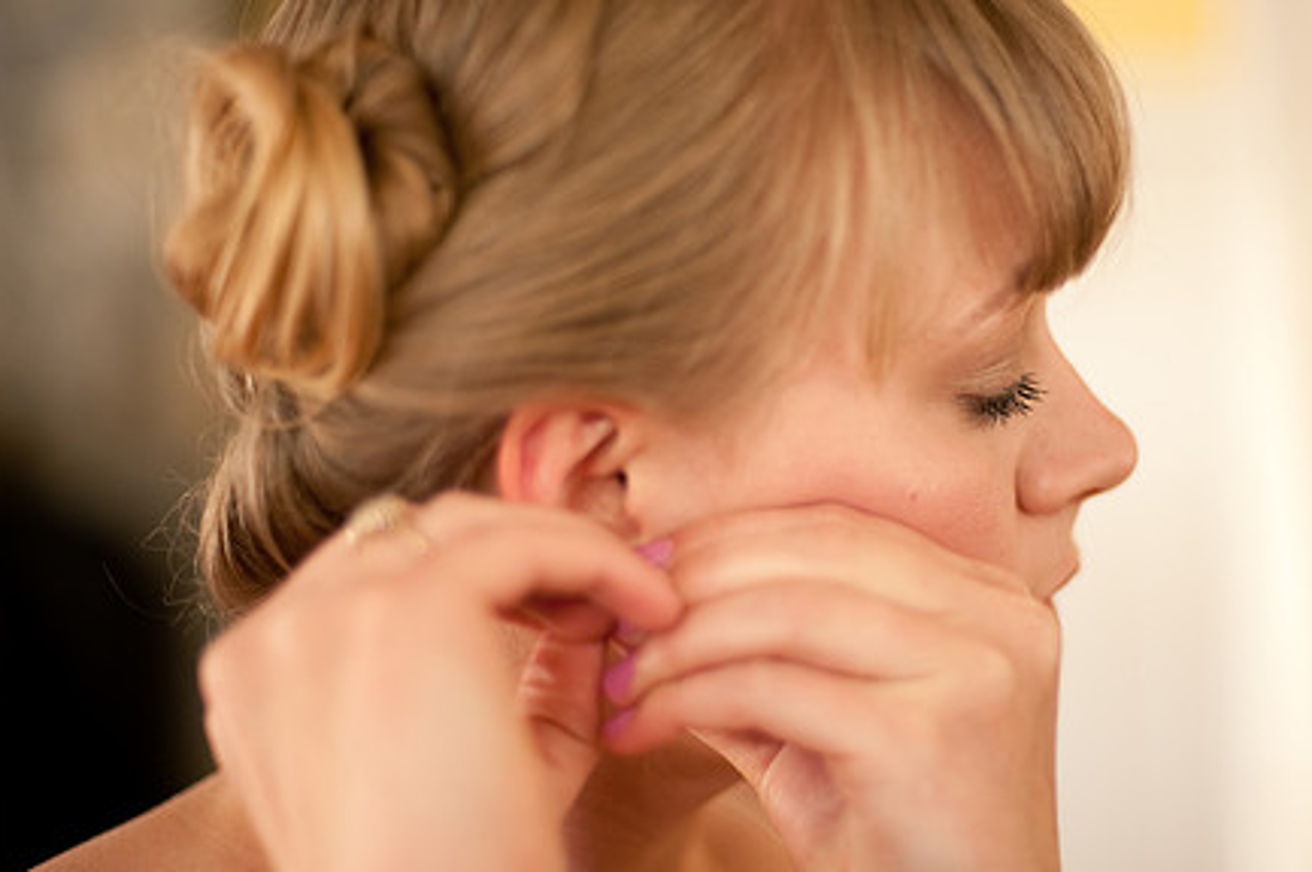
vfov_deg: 20.3
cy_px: 439
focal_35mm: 67
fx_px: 2440
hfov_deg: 30.0
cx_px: 836
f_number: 1.4
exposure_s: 1/100
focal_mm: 50
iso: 200
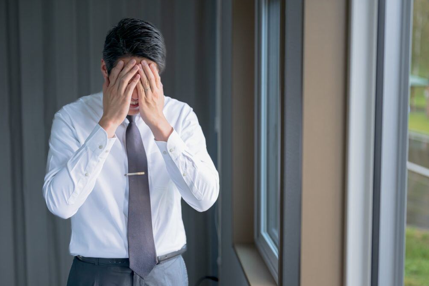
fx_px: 608
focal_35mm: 51
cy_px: 142
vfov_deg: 26.5
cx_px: 215
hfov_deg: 38.9
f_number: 1.8
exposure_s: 1/250
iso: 1600
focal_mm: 50
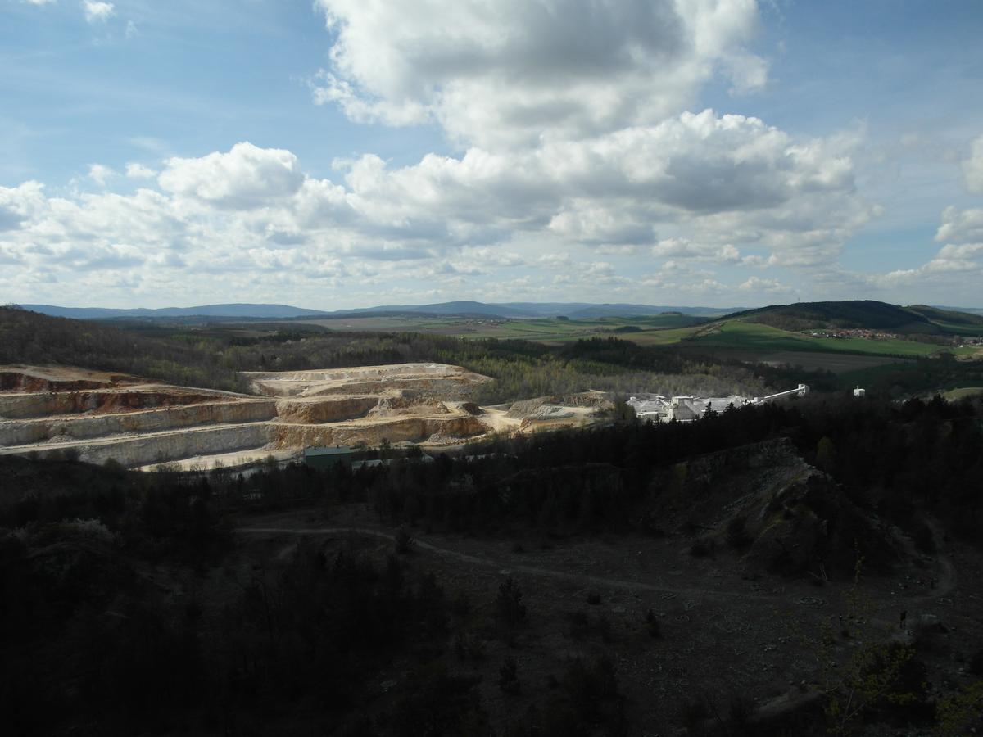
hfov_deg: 71.6
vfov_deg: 56.8
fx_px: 682
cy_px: 368
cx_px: 492
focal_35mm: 24
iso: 100
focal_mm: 5.2
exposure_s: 1/1000
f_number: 4.4
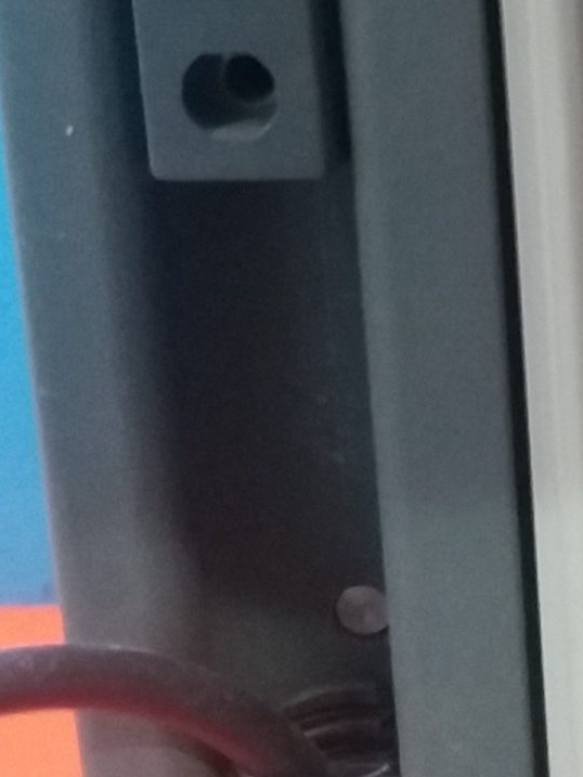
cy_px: 62
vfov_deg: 19.2
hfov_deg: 13.7
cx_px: 935
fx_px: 2245
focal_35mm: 100
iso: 400
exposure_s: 1/17
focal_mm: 3.7
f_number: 1.9
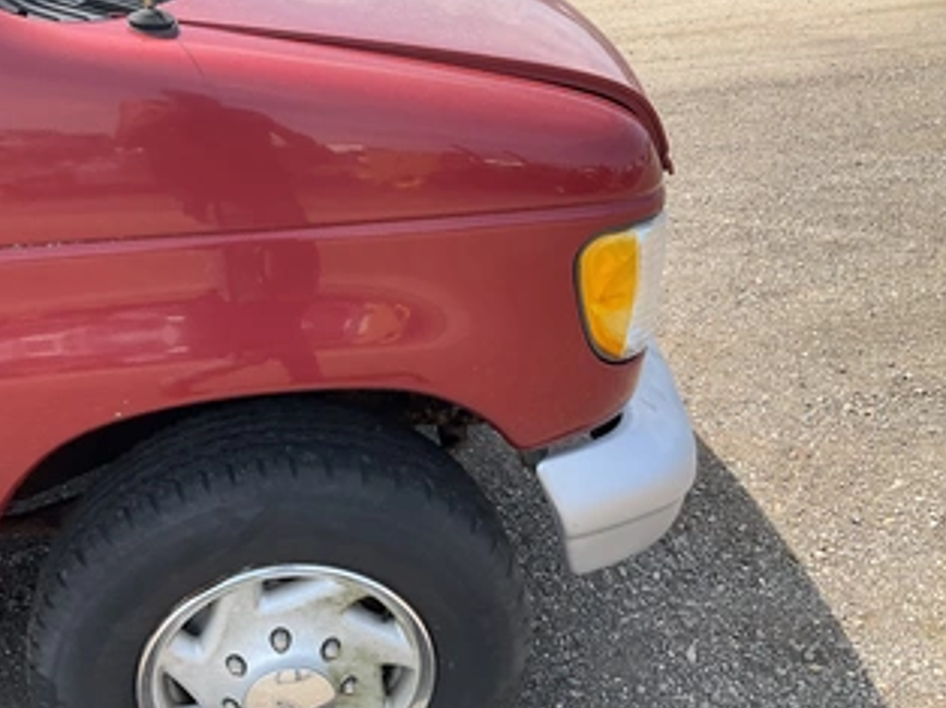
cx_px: 362
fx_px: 1010
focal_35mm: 37
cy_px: 298
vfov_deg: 38.5
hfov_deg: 49.7
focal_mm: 3
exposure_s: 1/635
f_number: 1.8
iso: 25
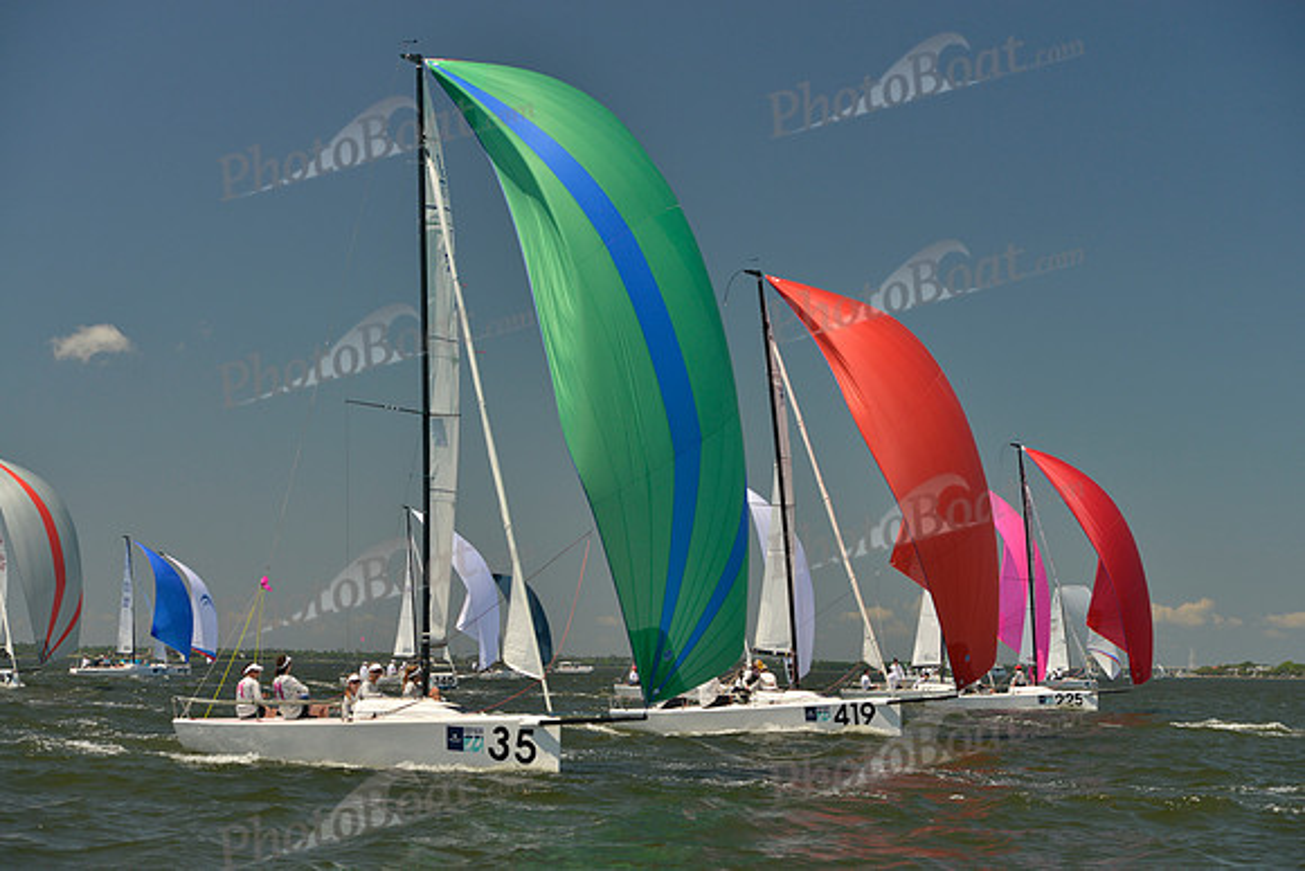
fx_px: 2538
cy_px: 436
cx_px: 652
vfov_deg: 19.5
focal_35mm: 70
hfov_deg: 28.8
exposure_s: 1/1000
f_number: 6.3
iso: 280
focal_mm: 70
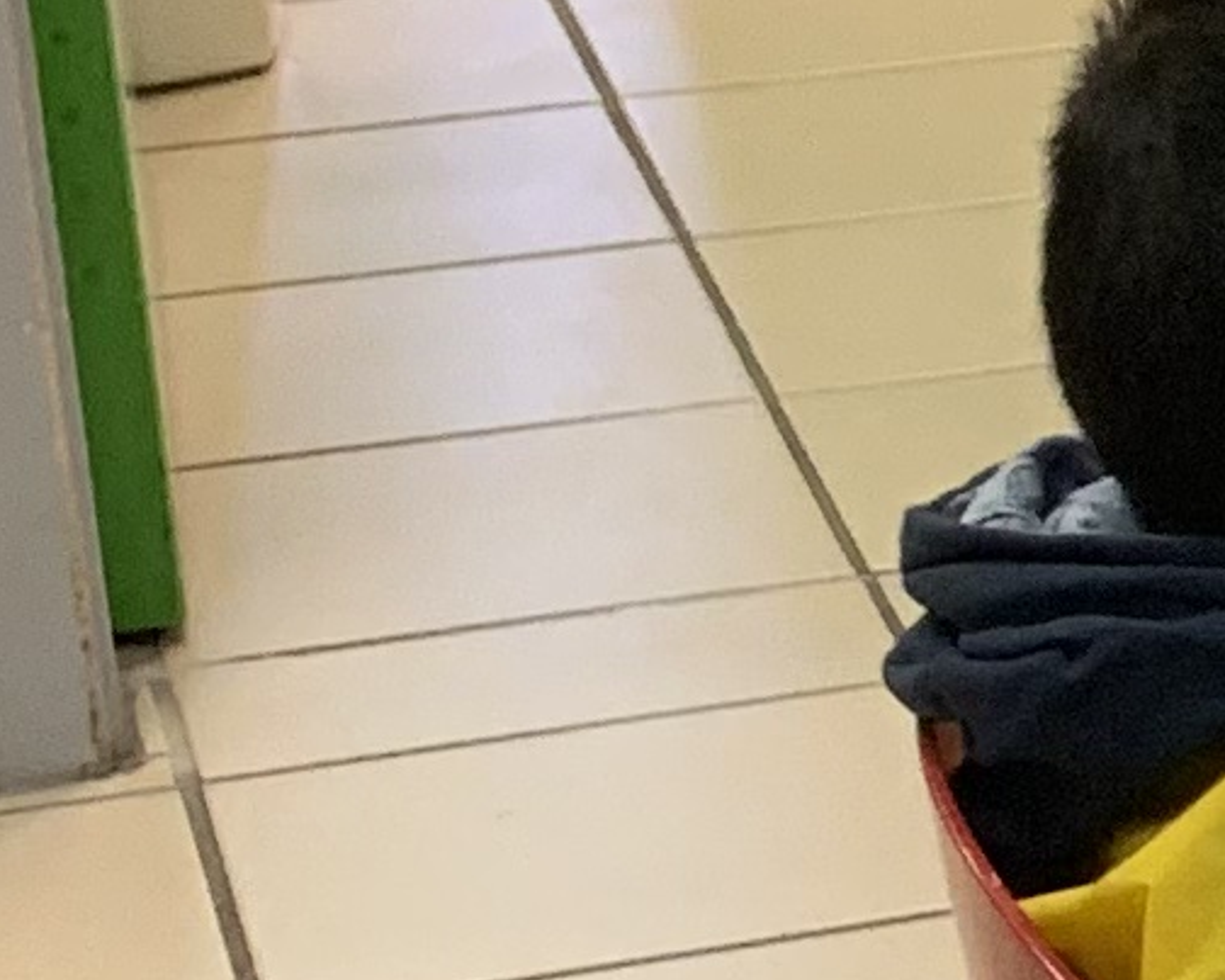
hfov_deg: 7.6
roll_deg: -2.4
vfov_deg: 7.6
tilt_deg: -17.2
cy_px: 248
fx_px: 7358
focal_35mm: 203
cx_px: 4380
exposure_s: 1/50
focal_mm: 4.25
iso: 100
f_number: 1.8
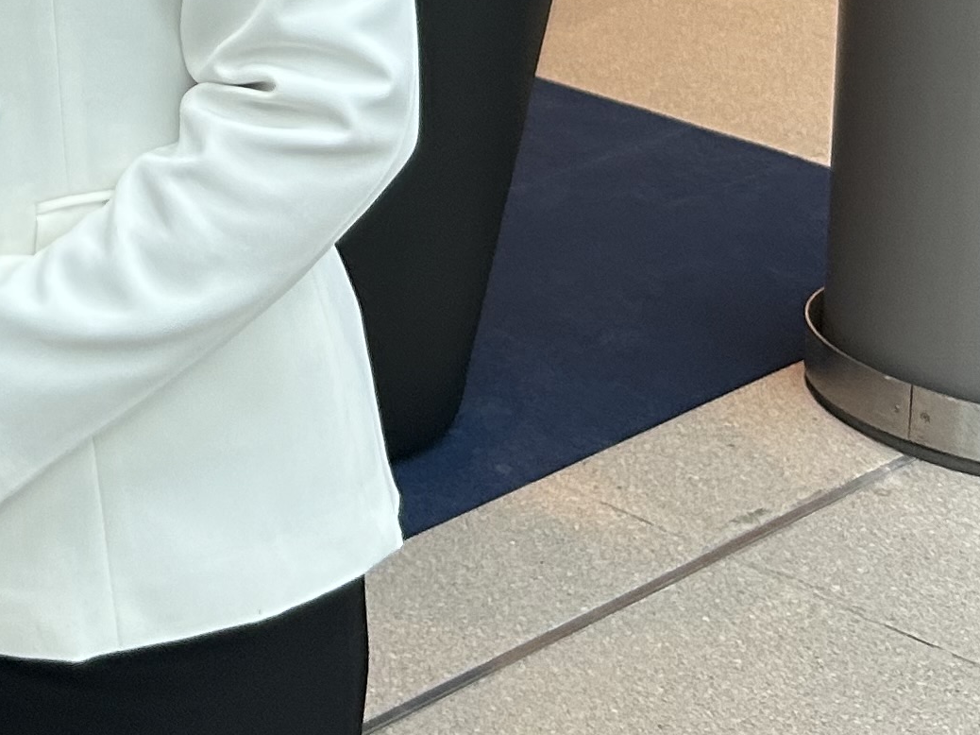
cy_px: -595
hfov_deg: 17.4
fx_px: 2859
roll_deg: +0.0
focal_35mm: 101
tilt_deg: -5.7
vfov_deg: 13.2
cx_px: -502
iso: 125
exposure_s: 1/100
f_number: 1.5
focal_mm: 5.7
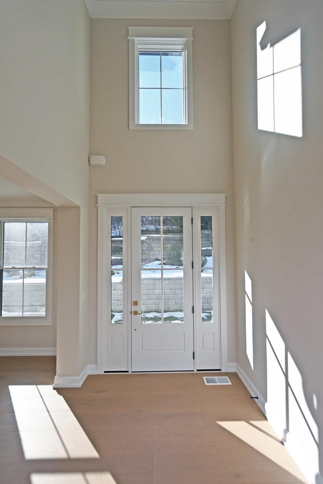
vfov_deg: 100.3
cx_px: 165
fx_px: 202
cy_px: 253
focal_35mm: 15
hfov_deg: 77.3
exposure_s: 1/160
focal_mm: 14
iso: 100
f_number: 7.1
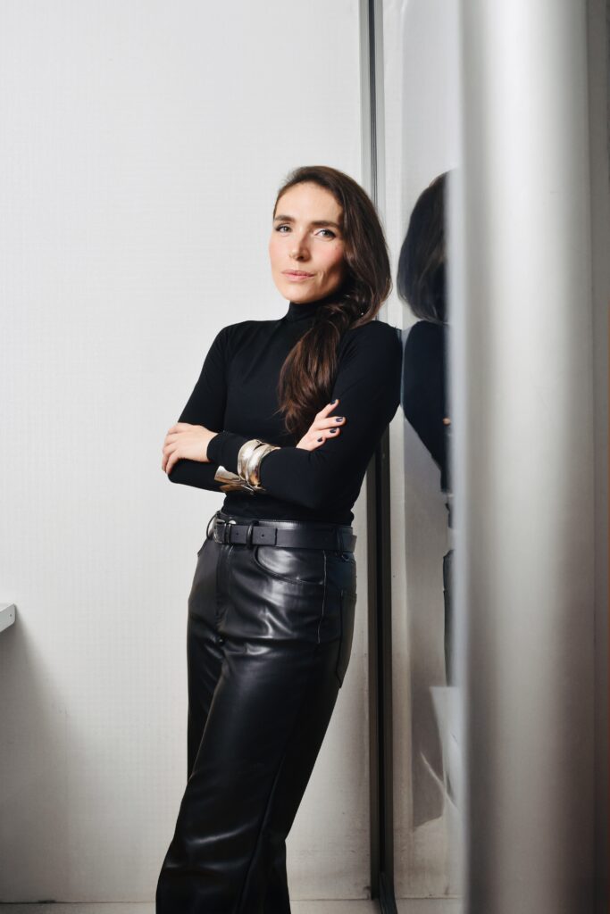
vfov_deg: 53.1
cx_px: 305
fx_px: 915
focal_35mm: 36
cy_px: 457
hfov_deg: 36.9
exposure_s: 1/160
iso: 100
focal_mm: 24
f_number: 6.3
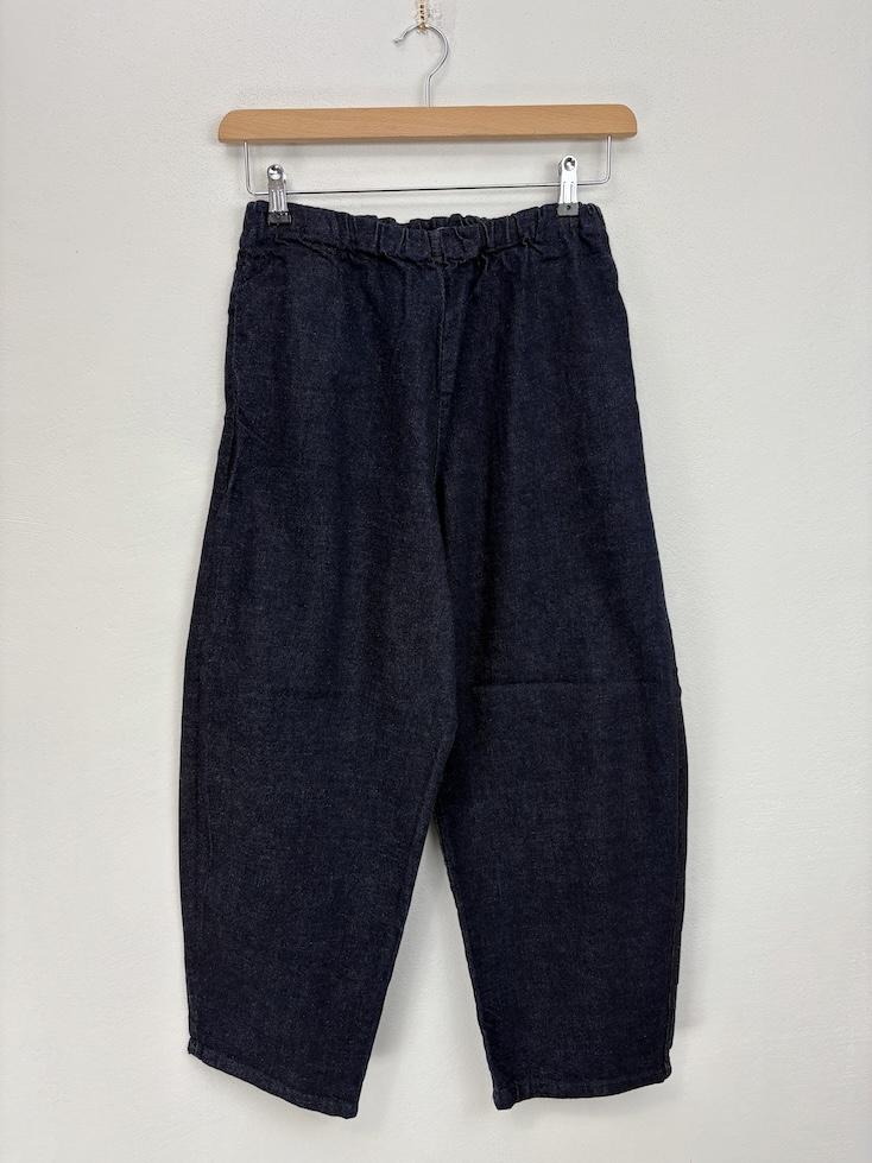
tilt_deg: -7.7
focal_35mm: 26
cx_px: 436
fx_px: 873
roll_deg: +0.8
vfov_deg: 67.3
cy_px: 582
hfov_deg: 53.1
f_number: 1.6
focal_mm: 5.96
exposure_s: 1/100
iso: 50
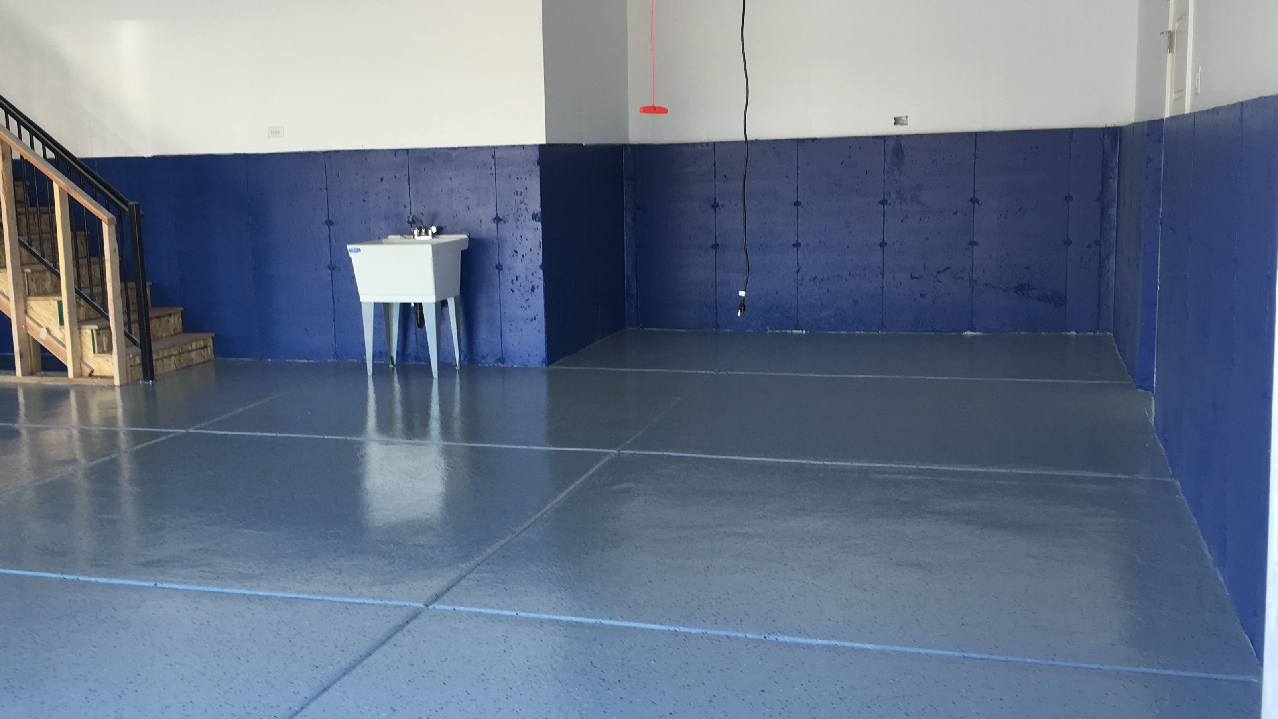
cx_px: 523
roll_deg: +2.5
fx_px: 1355
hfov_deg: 50.2
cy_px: 353
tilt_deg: -8.9
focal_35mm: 40
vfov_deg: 29.7
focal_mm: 4.15
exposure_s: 1/60
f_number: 2.2
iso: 25
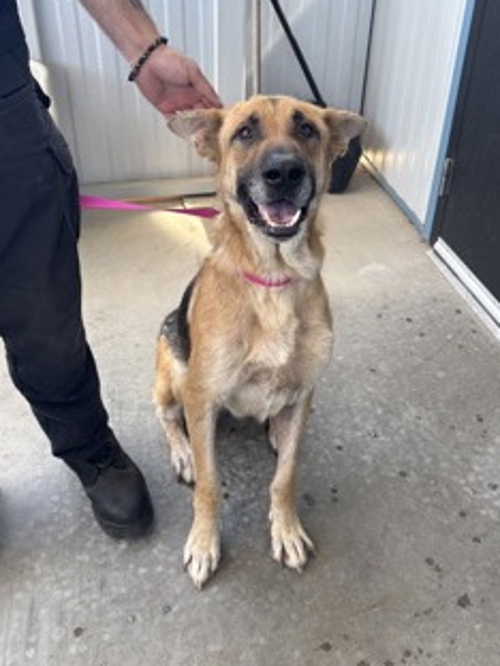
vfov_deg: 52.5
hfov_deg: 40.7
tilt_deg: -32.9
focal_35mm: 35
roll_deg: -0.8
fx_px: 674
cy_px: 299
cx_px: 249
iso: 50
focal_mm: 5.96
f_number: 1.6
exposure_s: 1/121
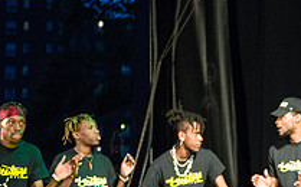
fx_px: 1114
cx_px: 395
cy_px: 153
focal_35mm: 136
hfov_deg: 14.7
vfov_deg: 9.6
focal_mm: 48
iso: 4000
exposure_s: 1/1000
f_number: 2.8
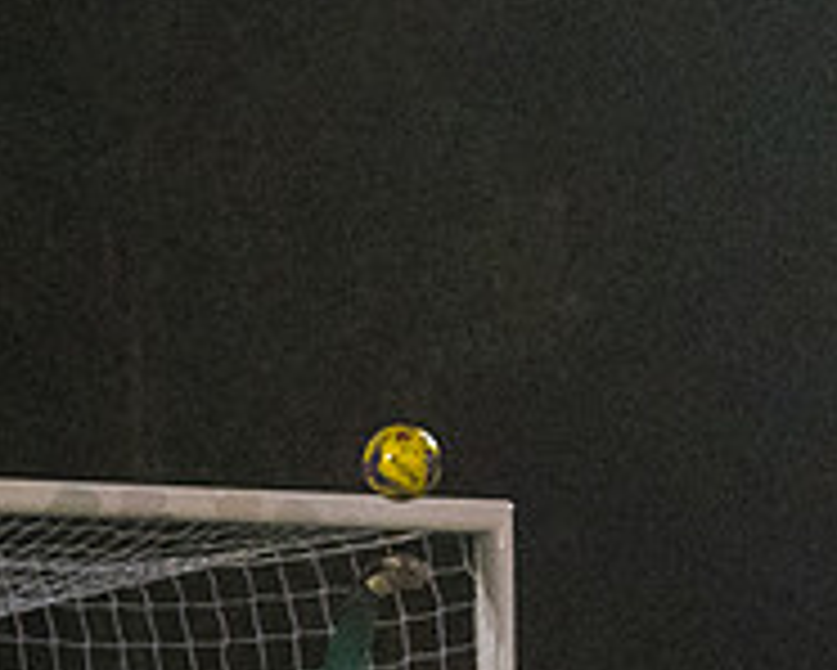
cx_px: 461
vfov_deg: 2.5
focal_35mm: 612
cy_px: 959
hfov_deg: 3.2
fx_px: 15168
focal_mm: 117
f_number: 2.8
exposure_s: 1/1000
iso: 6400
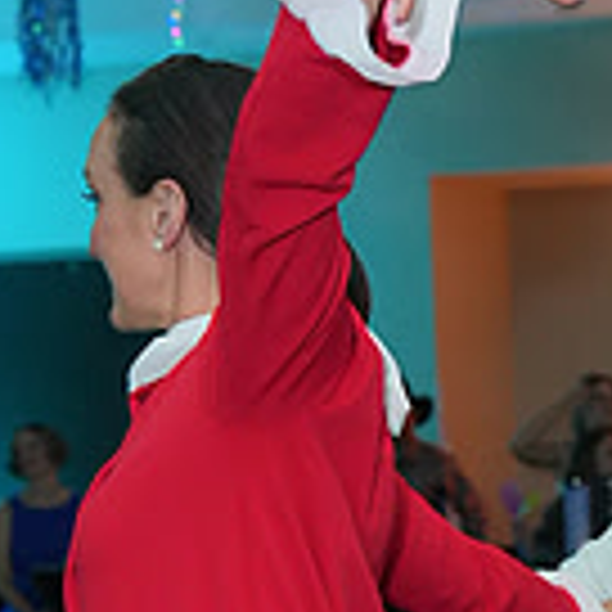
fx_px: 2820
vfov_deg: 11.9
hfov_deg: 12.2
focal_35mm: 141
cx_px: 668
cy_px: 882
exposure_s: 1/200
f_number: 4
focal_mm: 39
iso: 4000
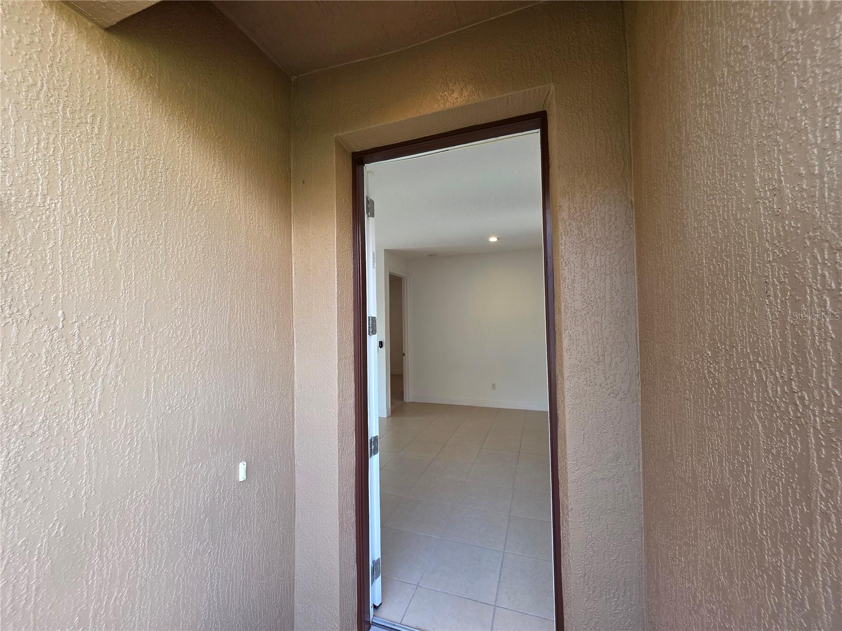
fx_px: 316
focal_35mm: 13
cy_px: 316
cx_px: 421
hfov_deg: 106.2
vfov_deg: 89.9
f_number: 1.9
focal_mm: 2.2
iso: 160
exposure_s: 1/120
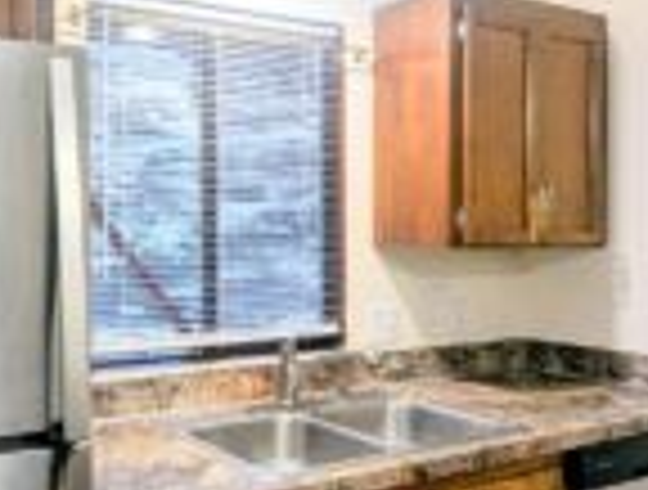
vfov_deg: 39.9
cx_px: 144
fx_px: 676
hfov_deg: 48.7
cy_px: 236
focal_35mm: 36
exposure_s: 1/24
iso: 86
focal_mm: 1.95
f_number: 2.2
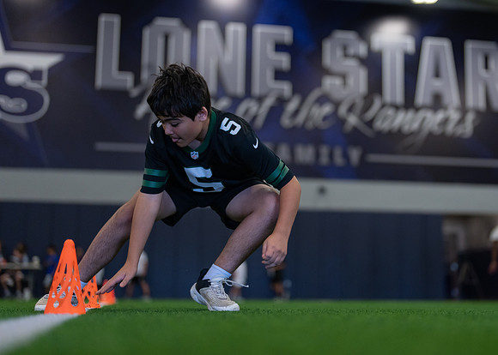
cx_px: 322
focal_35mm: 64
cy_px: 151
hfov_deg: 30.8
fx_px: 899
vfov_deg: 22.3
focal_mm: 50
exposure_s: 1/1000
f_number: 1.4
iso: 1000
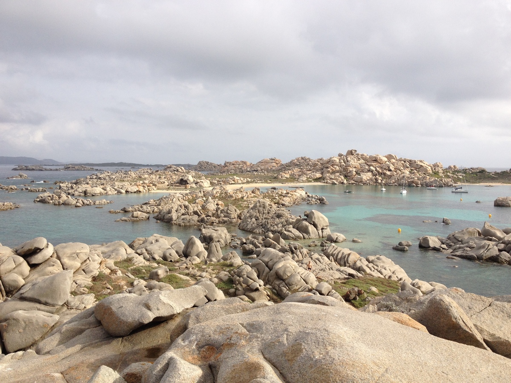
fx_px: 517
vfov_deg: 40.7
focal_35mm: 35
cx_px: 256
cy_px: 192
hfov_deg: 52.6
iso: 64
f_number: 2.4
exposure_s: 1/1284
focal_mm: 4.28
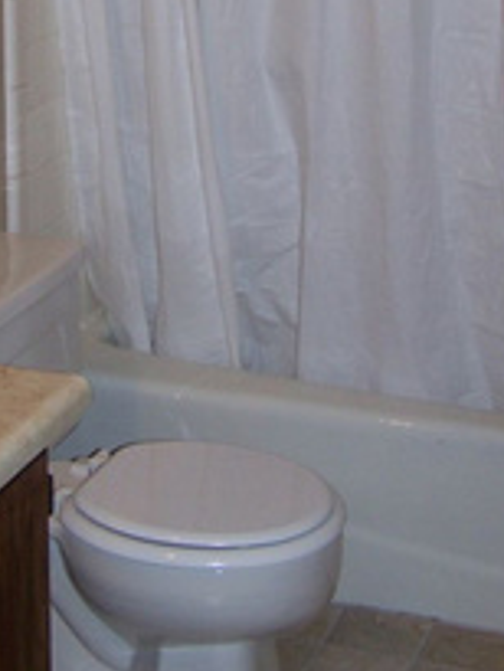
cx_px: 209
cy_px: 75
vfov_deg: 21.5
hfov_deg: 16.6
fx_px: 1726
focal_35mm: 89
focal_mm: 6.3
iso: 80
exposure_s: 1/60
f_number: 2.8
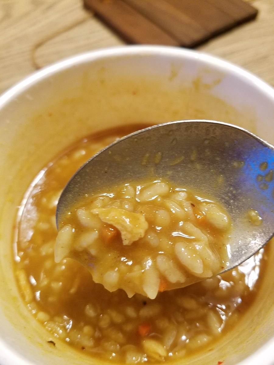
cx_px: 137
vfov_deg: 67.3
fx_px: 274
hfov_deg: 53.1
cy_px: 182
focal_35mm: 26
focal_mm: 4.2
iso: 160
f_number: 1.7
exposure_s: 1/25
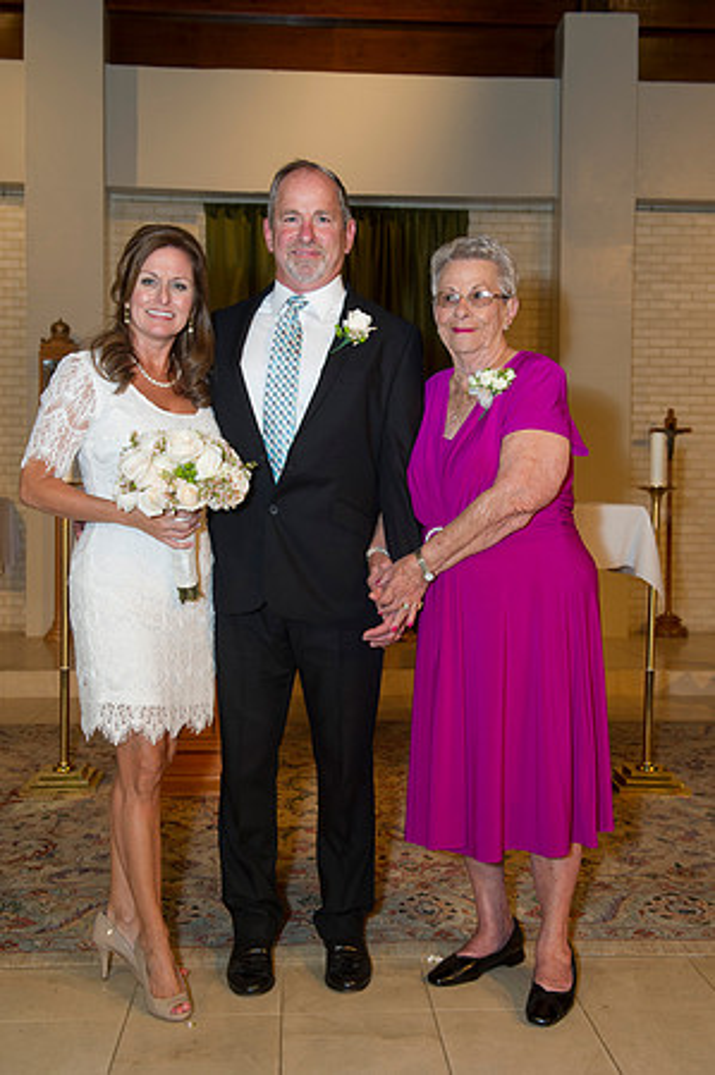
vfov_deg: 50.7
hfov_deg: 35.0
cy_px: 538
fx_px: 1135
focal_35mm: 38
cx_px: 358
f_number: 5.6
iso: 1250
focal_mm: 38
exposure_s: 1/125
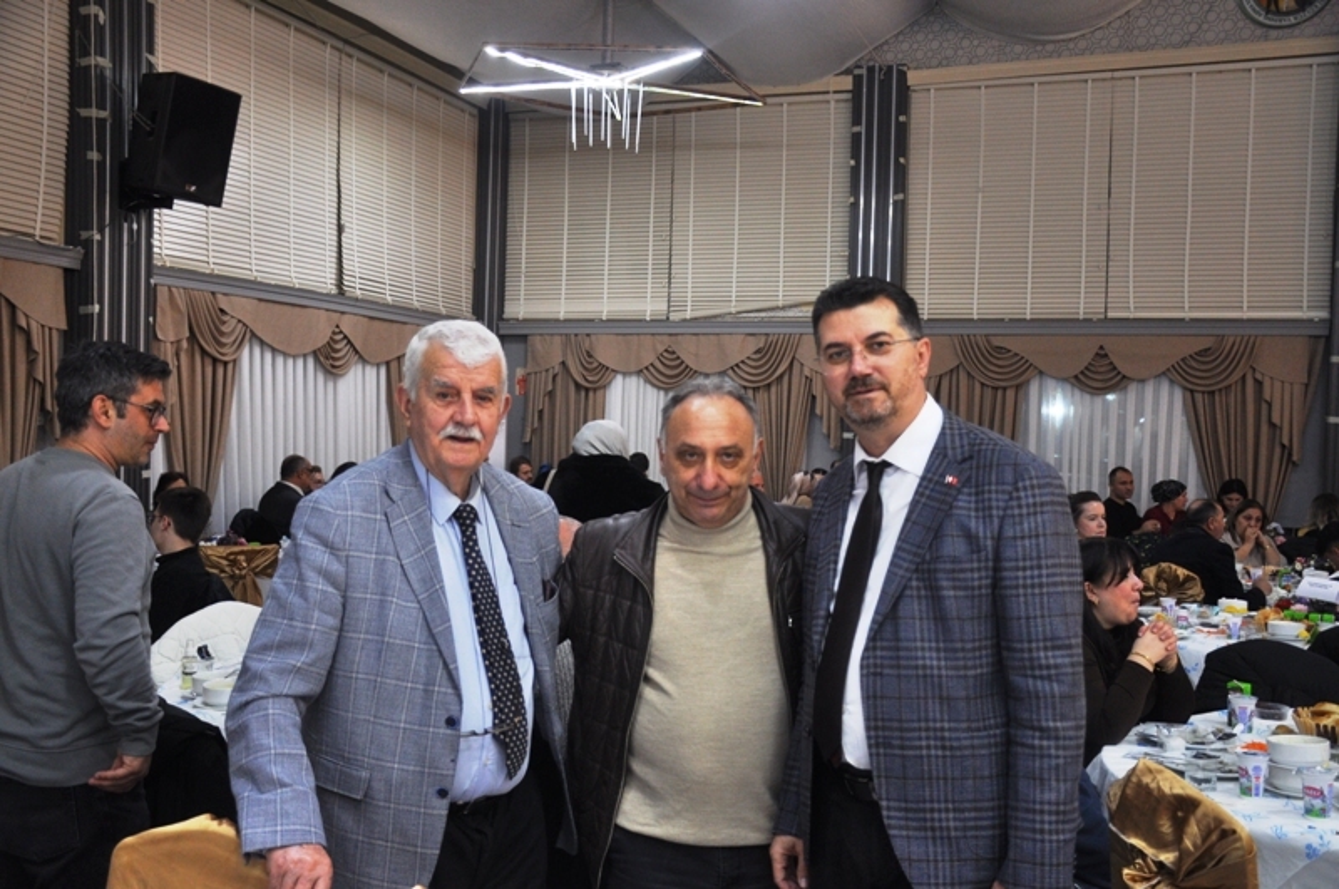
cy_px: 444
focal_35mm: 39
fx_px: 1449
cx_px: 670
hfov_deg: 49.6
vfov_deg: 34.1
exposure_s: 1/60
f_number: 4
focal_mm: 26
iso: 560
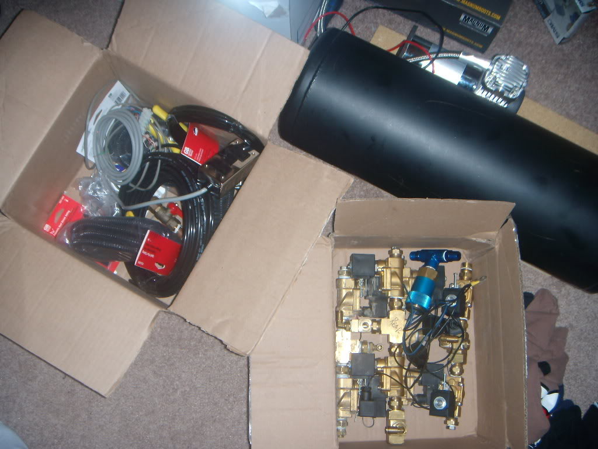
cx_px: 299
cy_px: 224
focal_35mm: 38
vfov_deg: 37.7
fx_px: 656
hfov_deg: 49.0
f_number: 3.5
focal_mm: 6.4
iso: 75
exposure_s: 1/60.2
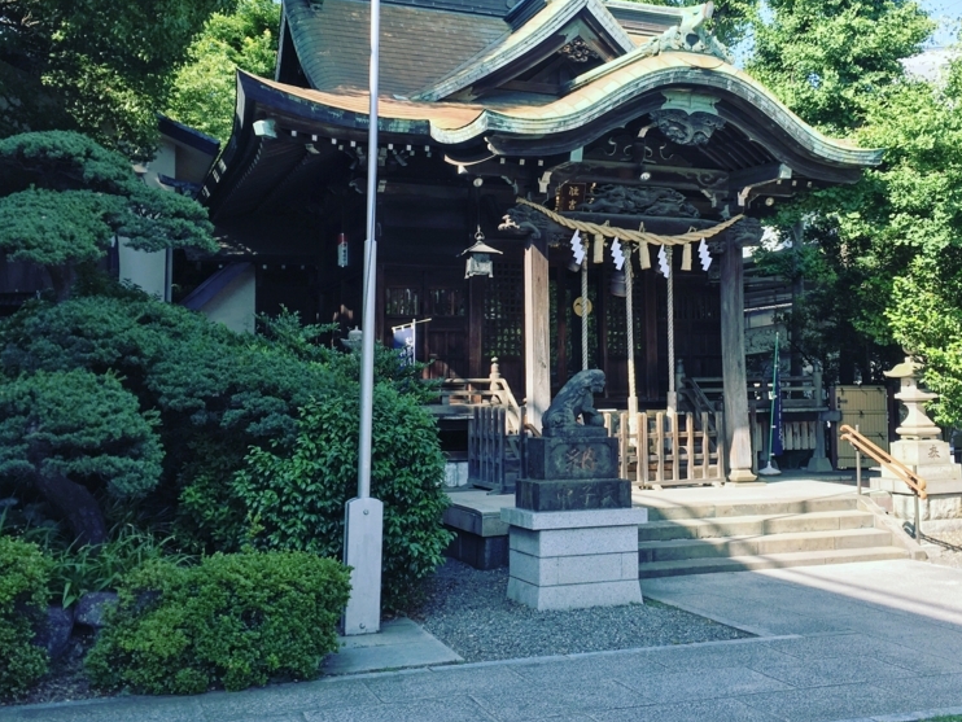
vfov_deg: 35.8
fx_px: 1112
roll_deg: +0.6
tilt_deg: +5.3
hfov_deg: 46.5
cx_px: 576
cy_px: 274
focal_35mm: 40
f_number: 2.2
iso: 25
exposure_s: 1/478
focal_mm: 4.15
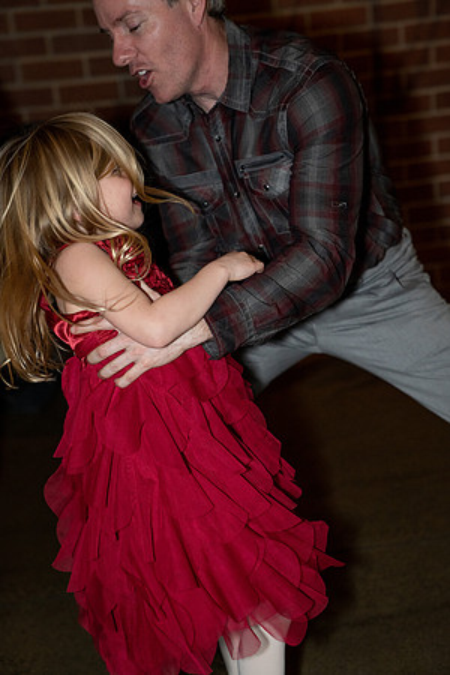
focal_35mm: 70
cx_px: 225
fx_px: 1312
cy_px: 338
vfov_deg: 28.8
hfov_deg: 19.5
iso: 2500
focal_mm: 70
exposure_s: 1/250
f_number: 2.8
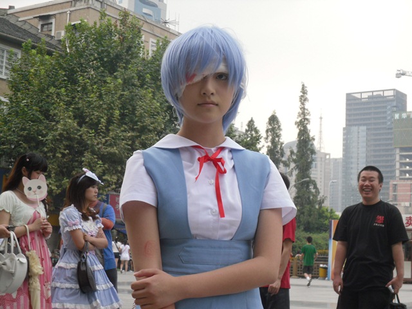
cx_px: 206
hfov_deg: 22.8
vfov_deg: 17.2
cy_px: 154
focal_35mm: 86
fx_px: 1024
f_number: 4.3
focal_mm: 12.16
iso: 100
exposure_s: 1/76
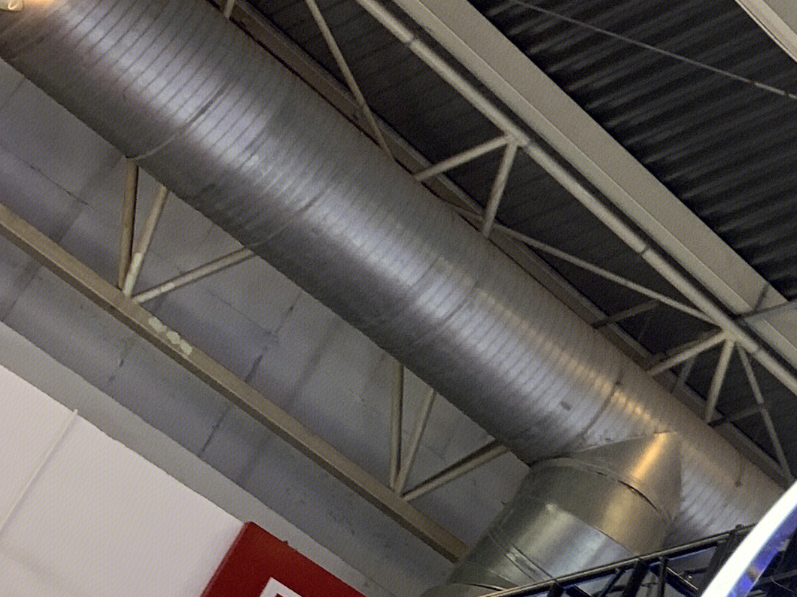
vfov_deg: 14.9
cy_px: 450
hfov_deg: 16.4
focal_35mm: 99
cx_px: 1461
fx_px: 2279
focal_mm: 4.25
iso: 40
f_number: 1.8
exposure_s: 1/100
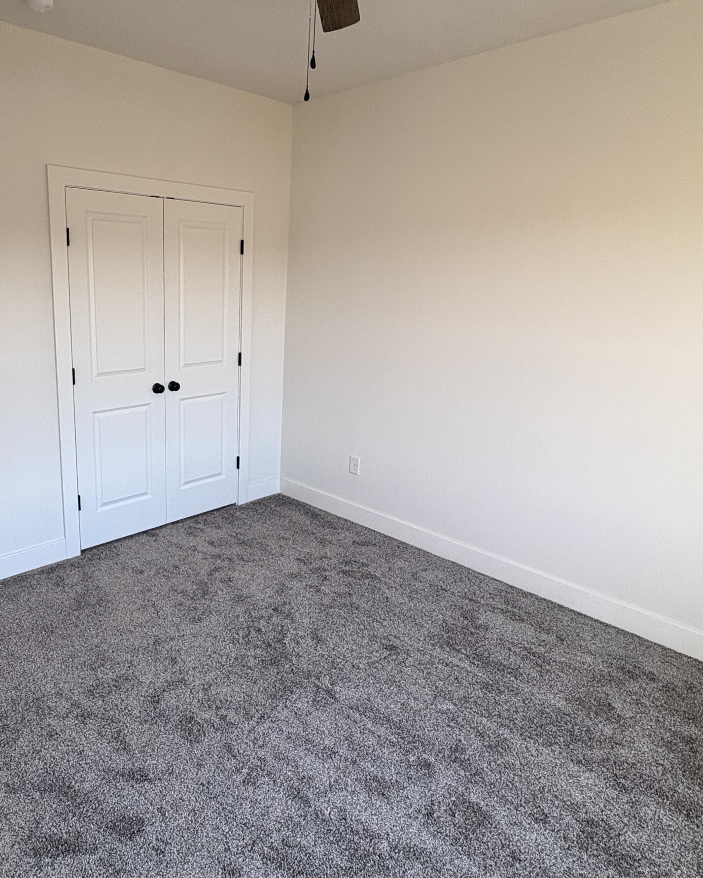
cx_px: 231
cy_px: 405
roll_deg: -0.8
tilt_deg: -12.4
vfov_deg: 72.5
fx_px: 598
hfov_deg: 59.4
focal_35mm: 23
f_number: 2.2
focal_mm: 2.22
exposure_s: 1/120
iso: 100
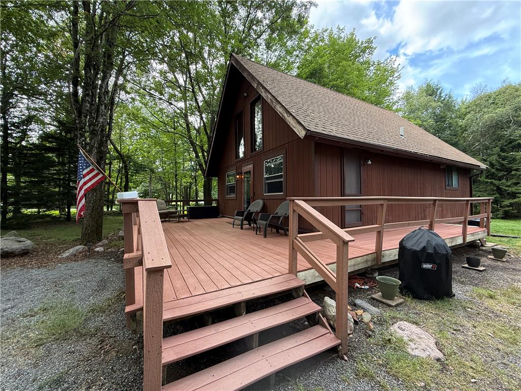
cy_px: 196
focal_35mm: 14
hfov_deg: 102.1
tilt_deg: +1.3
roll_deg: +0.5
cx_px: 260
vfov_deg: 85.7
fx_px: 211
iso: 100
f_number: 2.2
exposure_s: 1/99
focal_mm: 2.22
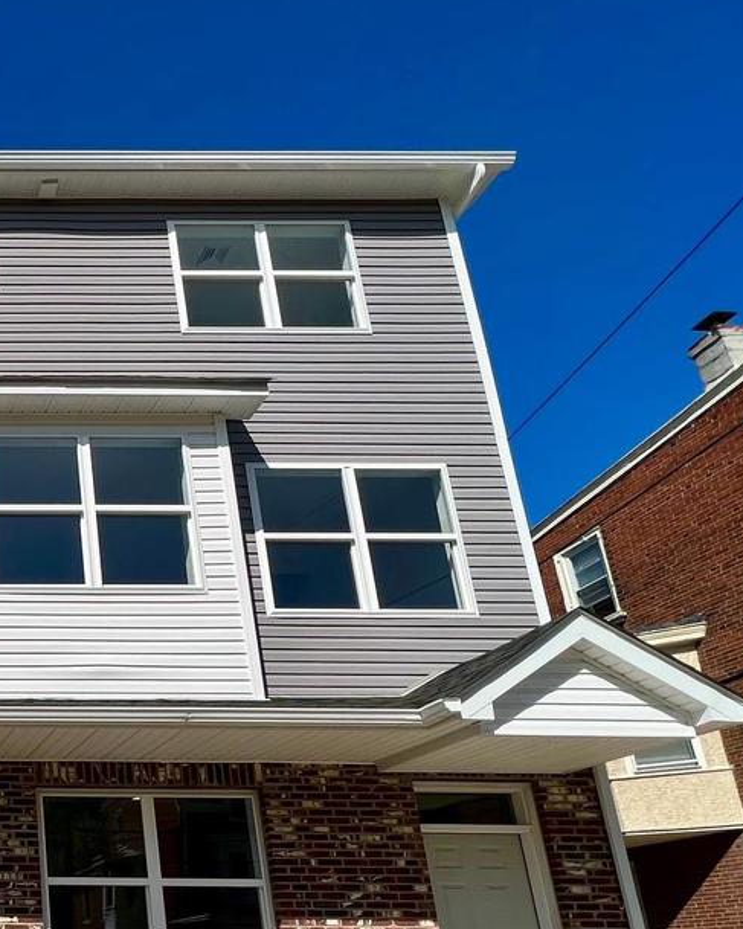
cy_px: 731
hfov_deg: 35.7
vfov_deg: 55.1
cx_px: -186
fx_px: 825
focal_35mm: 30
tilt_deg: +17.3
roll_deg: +0.1
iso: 40
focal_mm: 1.57
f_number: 1.8
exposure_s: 1/3215
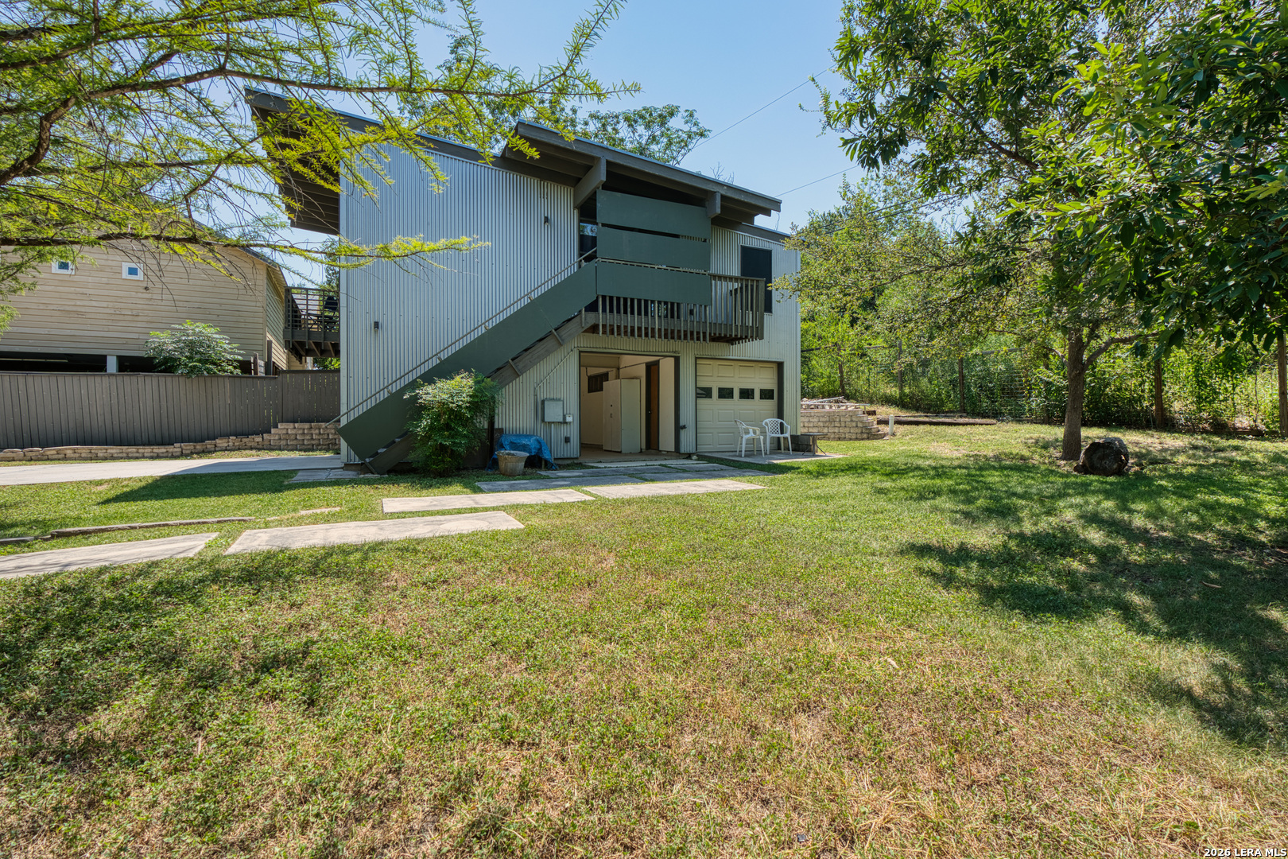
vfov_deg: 73.7
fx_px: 572
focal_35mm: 16
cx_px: 644
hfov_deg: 96.7
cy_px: 430
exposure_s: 1/100
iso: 100
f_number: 8
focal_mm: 16
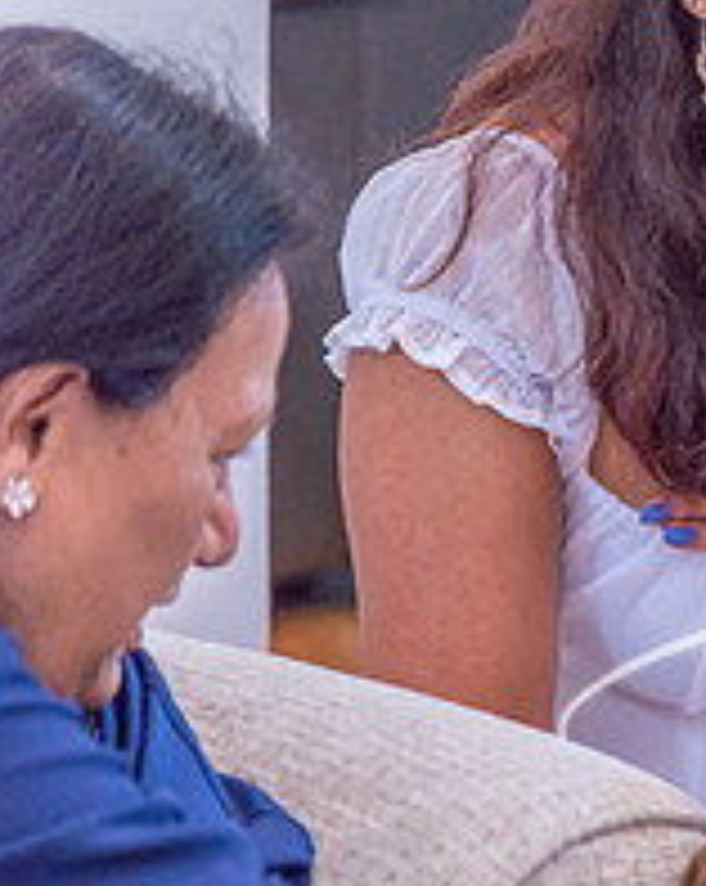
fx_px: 8692
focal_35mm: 332
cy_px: 837
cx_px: 1300
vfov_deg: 5.8
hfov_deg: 4.6
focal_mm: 120
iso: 800
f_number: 4
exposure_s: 1/160
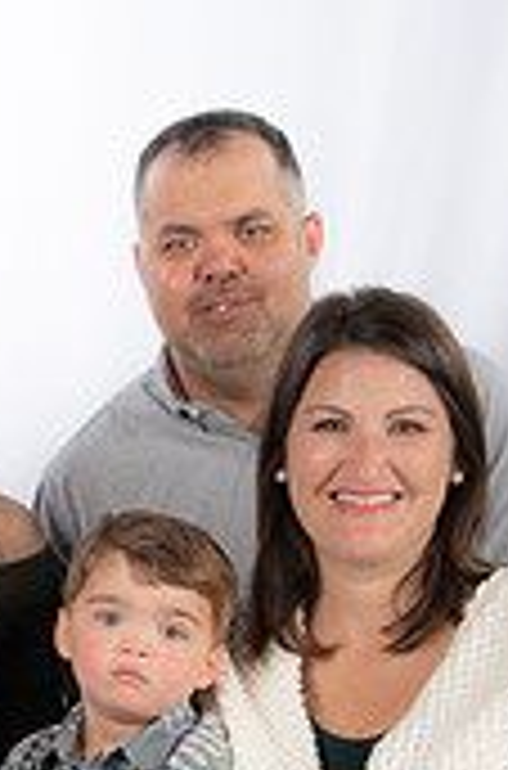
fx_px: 2470
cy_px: 707
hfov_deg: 11.6
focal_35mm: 116
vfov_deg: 17.4
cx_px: 25
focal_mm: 44
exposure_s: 1/200
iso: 100
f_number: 5.6
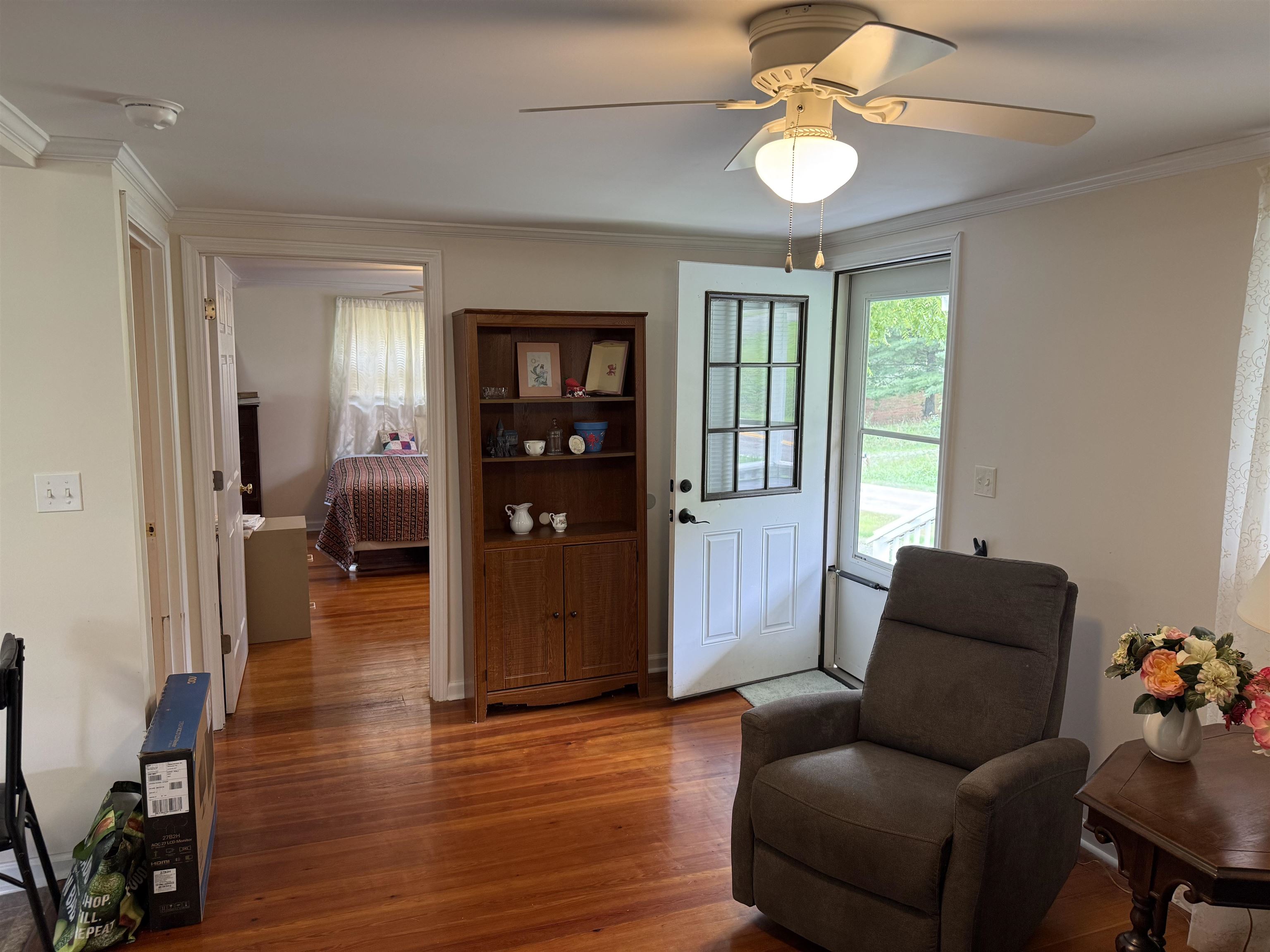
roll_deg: -1.1
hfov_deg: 71.6
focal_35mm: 24
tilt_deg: -6.3
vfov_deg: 56.8
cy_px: 476
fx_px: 881
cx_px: 635
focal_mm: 6.76
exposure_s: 1/60
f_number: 1.78
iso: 200
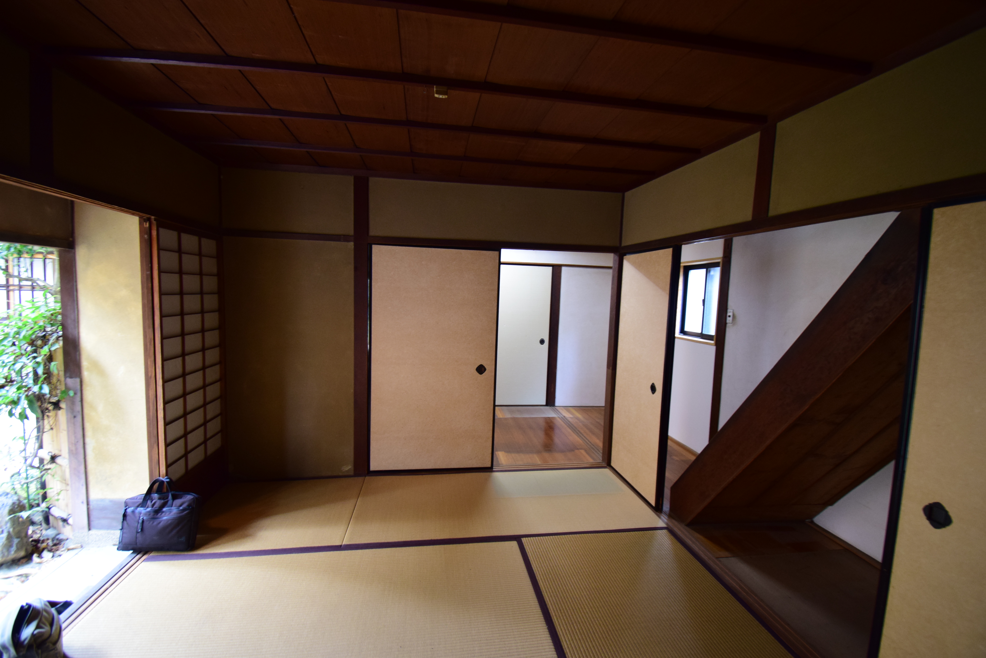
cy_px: 329
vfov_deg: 77.4
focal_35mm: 15
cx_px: 493
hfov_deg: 100.4
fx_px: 411
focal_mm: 10
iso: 1000
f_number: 4.5
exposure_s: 1/6
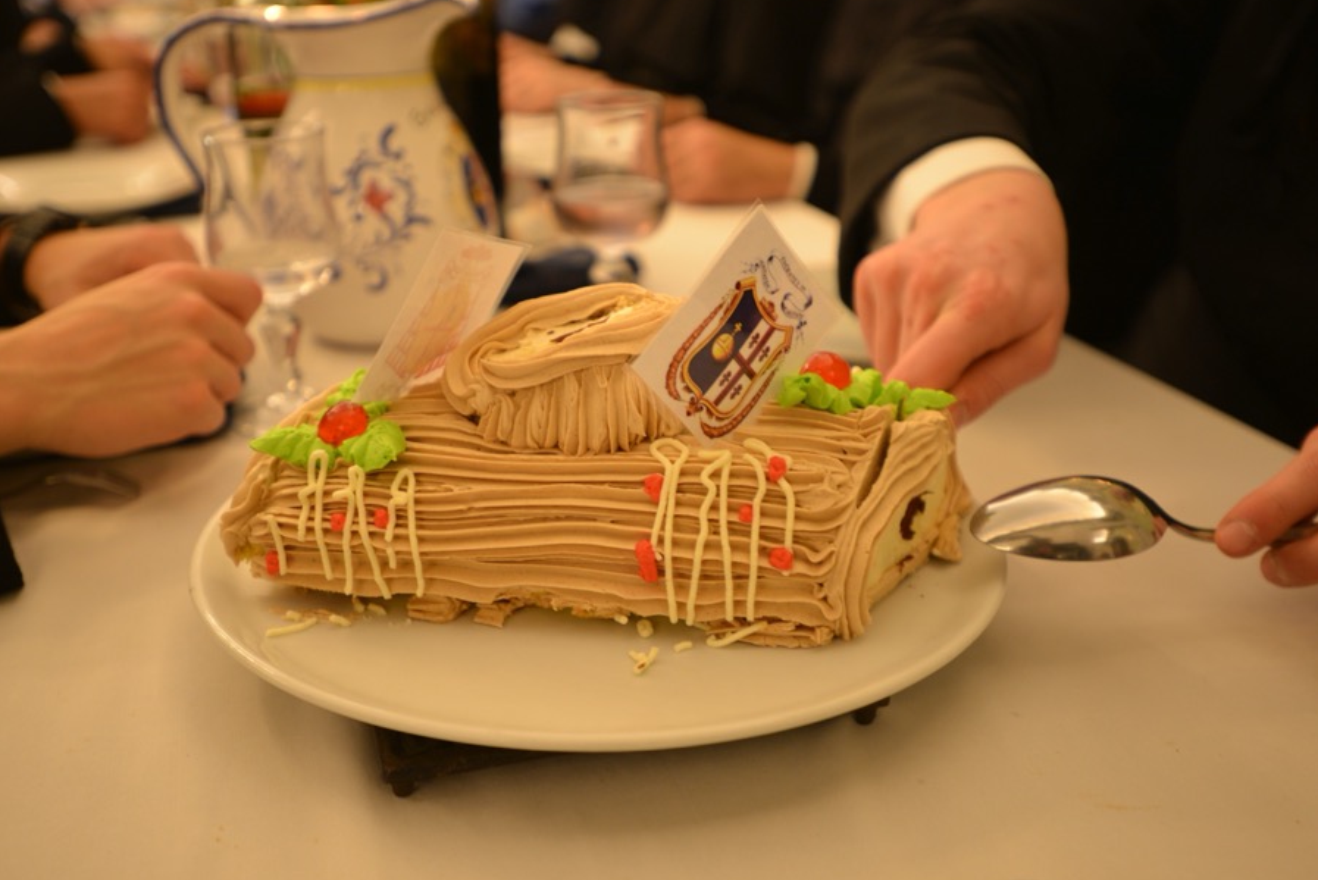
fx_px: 1428
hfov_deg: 49.5
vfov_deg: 34.2
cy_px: 469
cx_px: 592
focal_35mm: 39
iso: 800
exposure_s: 1/30
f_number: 2.8
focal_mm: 35
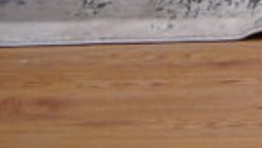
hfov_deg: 7.4
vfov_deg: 4.5
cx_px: 797
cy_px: -384
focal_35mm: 255
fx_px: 1773
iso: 250
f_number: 3.5
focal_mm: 35
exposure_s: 1/50
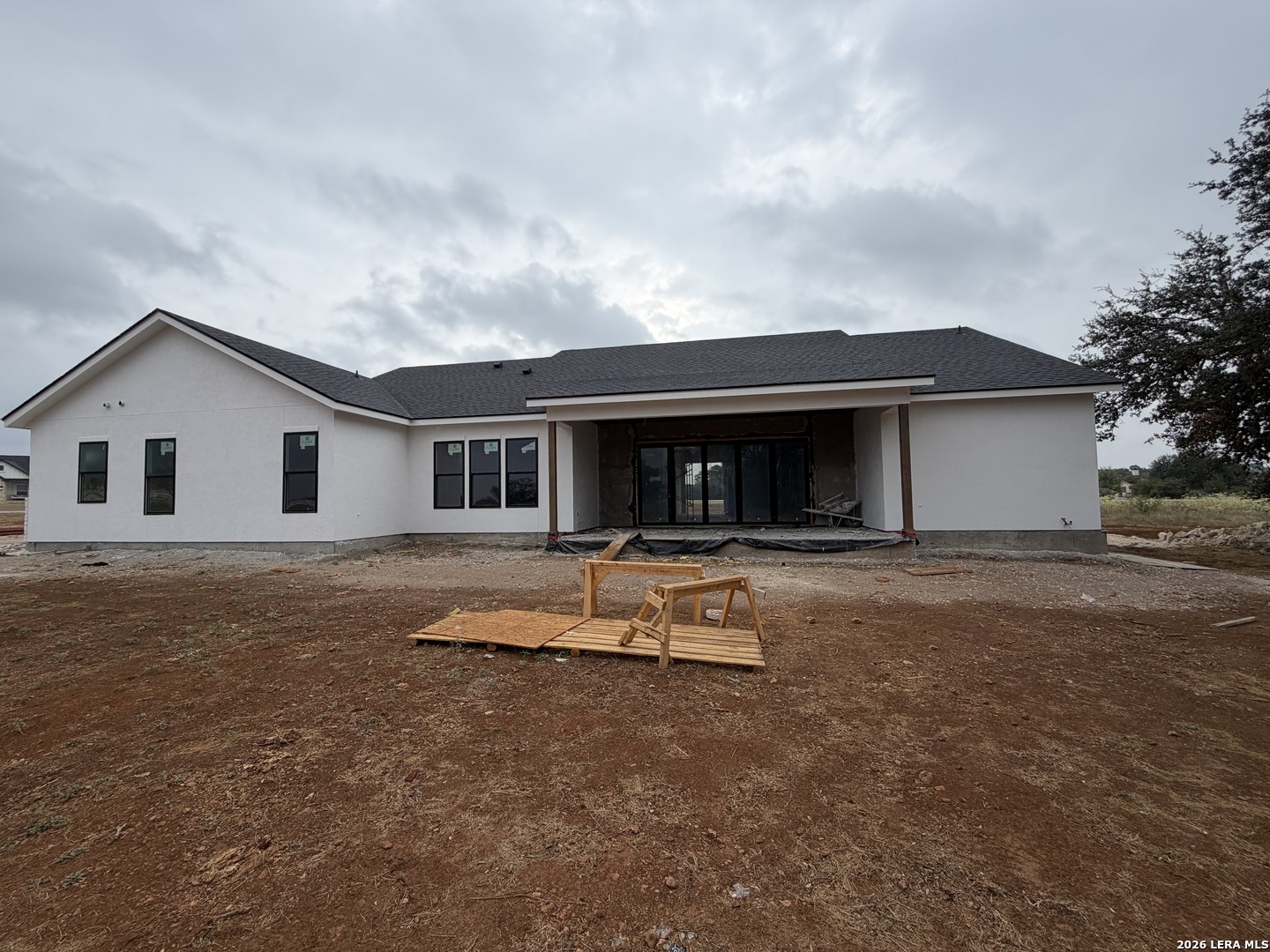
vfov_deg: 85.7
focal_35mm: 14
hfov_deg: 102.1
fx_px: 514
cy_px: 476
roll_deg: +0.9
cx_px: 635
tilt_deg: +2.4
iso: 40
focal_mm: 2.22
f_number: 2.2
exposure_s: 1/631
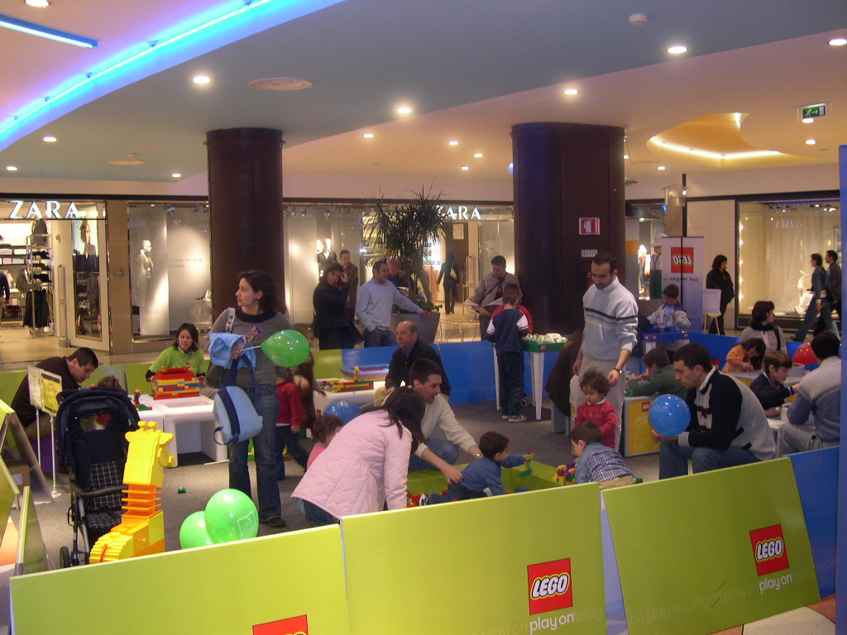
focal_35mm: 38
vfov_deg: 37.7
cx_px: 424
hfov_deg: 49.0
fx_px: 930
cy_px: 318
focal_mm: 8
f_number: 2.8
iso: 117
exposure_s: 1/30
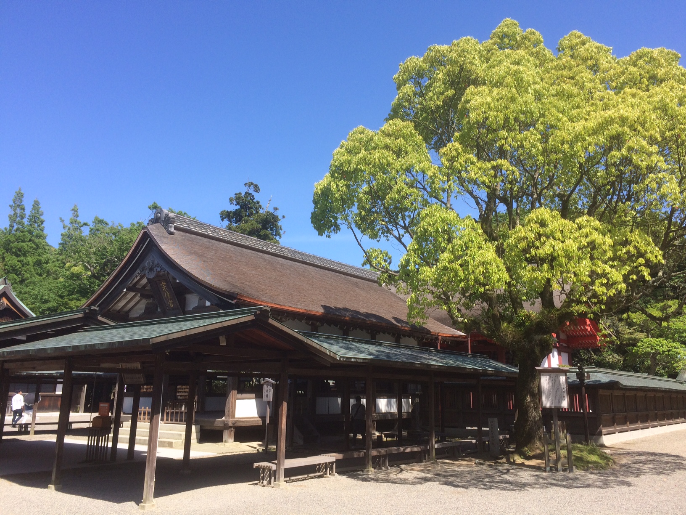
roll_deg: -0.9
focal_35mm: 29
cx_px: 343
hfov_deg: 61.7
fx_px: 575
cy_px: 258
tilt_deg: +12.8
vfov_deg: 48.2
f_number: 2.2
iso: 32
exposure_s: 1/1172
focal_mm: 4.15
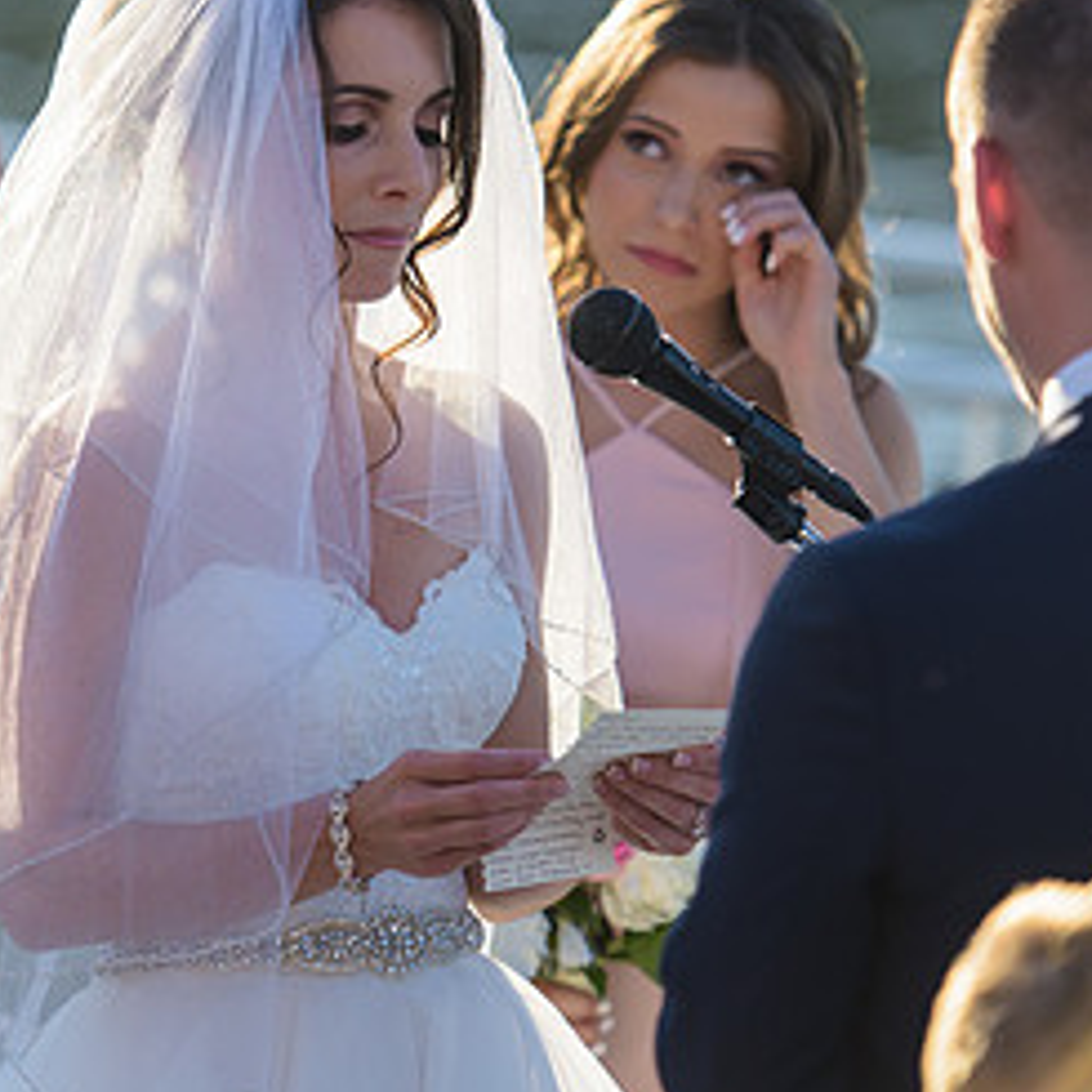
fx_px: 10422
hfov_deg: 6.0
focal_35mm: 292
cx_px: 379
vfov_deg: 6.0
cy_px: 443
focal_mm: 145
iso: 200
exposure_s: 1/1600
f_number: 3.2
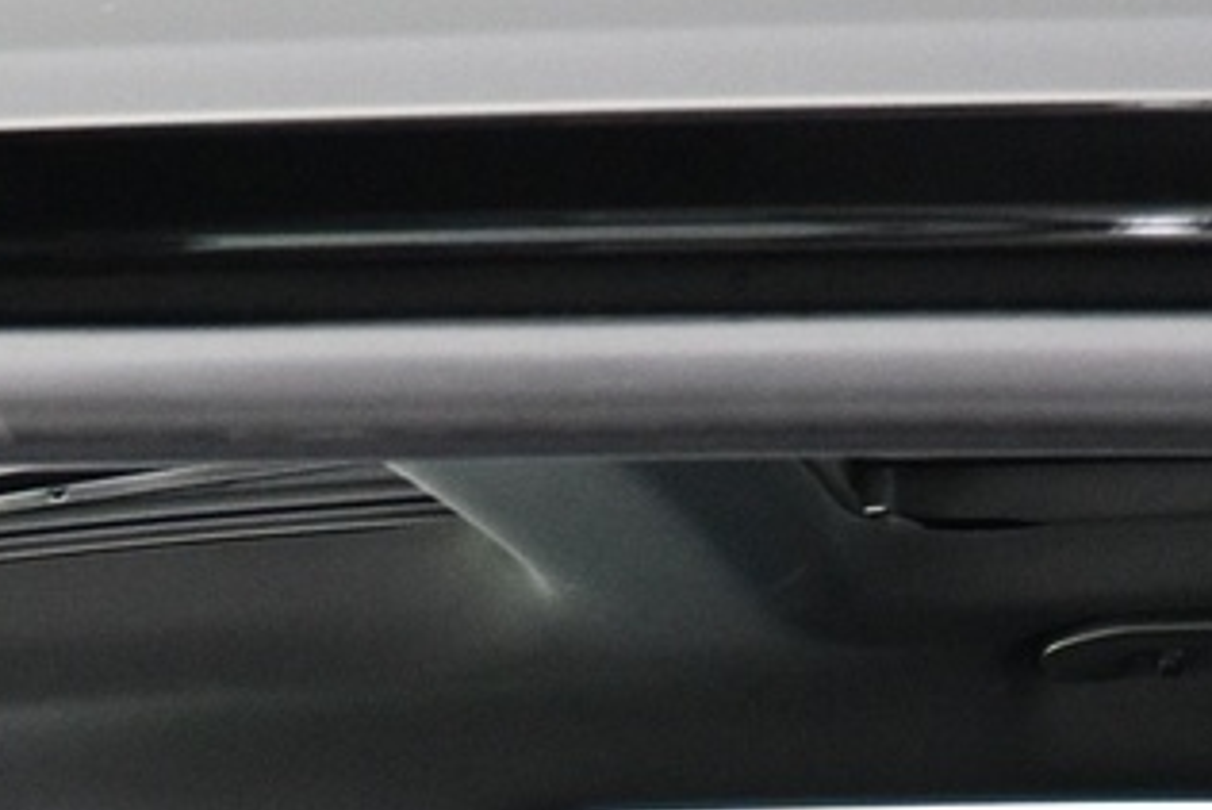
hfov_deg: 16.6
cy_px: 1965
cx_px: 782
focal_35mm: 123
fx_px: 4143
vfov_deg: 9.8
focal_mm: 16
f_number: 3.5
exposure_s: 1/10
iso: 1600
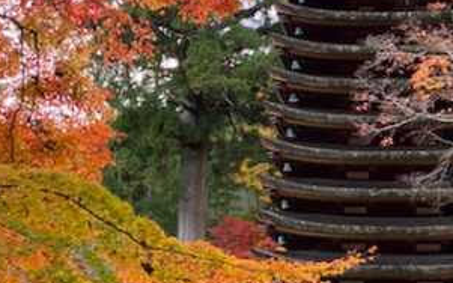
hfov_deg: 18.9
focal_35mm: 110
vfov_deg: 11.9
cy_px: 191
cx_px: 298
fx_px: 1358
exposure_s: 1/121
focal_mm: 6
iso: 100
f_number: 2
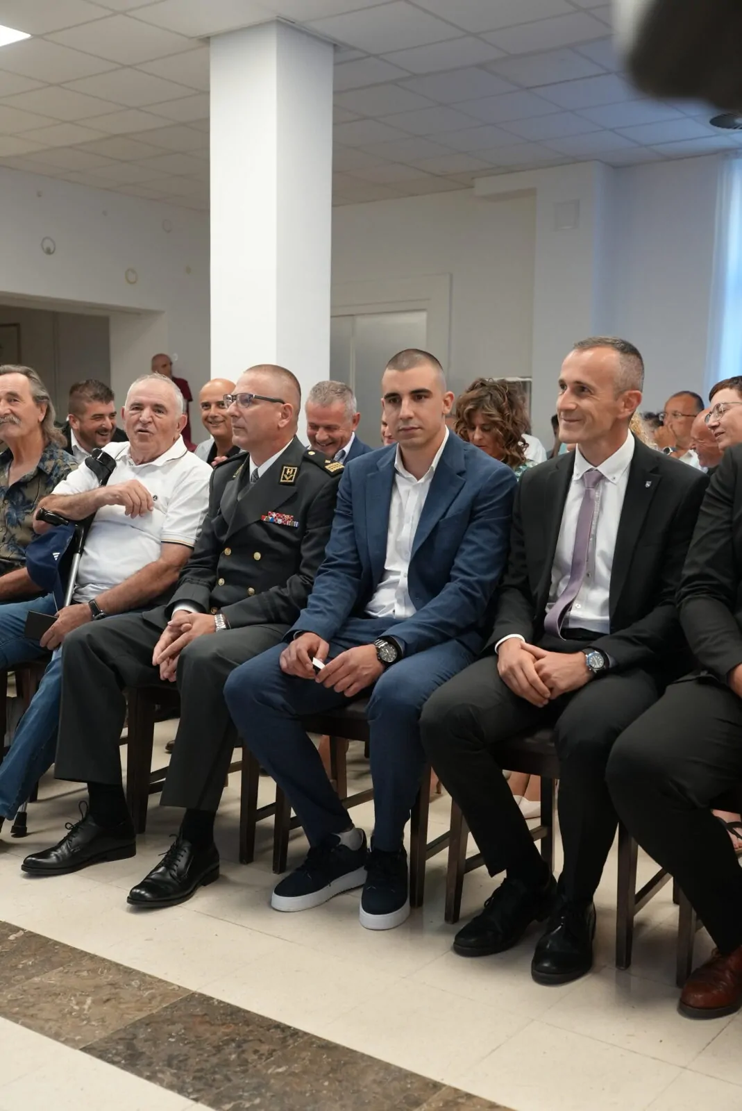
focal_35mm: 38
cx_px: 371
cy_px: 556
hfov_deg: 35.1
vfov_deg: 50.7
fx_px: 1173
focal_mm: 38
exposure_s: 1/160
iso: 2500
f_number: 4
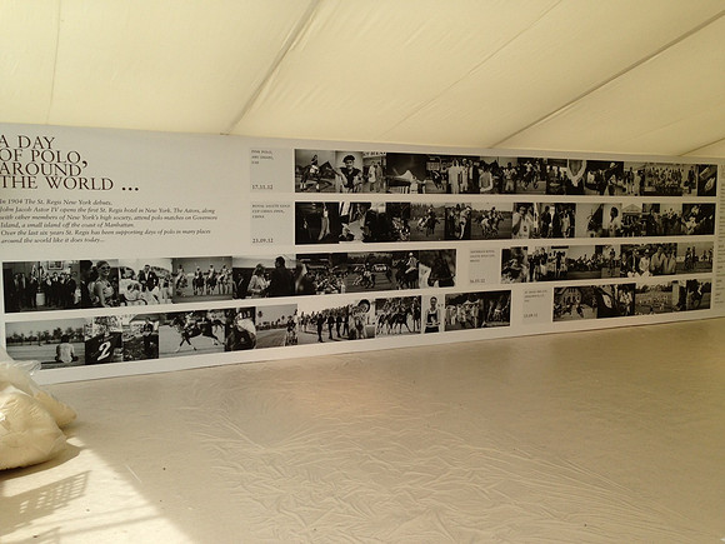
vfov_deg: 42.9
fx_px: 691
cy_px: 272
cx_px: 362
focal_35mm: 33
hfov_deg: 55.4
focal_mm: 4.13
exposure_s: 1/440
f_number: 2.4
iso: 50
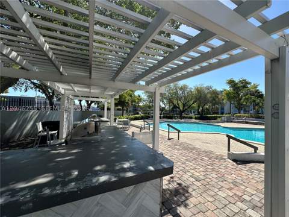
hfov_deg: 102.1
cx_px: 144
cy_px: 108
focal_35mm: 14
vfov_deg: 85.7
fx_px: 117
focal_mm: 2.22
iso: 50
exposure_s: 1/1304
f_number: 2.2
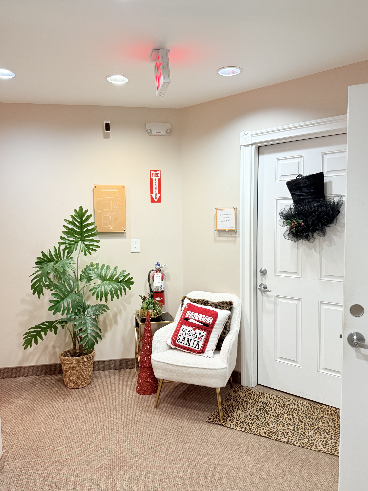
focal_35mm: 26
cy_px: 249
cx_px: 178
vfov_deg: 67.3
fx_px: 369
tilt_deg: -6.0
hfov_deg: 53.0
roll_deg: +1.1
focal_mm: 6.76
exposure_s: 1/60
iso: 125
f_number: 1.78
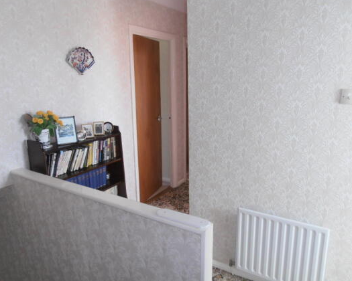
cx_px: 170
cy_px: 137
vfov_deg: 54.9
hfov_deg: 66.0
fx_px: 271
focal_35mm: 26
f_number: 3
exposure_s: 1/30
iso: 80
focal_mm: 4.2
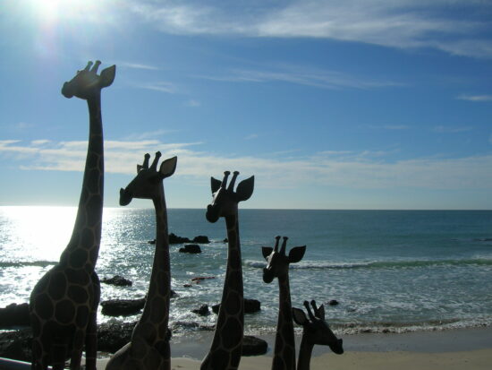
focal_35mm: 34
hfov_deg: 53.9
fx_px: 483
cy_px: 185
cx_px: 246
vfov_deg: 41.8
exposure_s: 1/1538
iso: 50
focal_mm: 5.7
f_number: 4.9
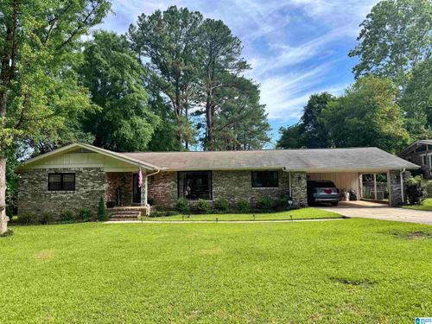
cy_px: 162
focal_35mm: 24
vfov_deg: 56.8
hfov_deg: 71.6
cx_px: 216
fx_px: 300
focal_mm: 6.76
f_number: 1.78
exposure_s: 1/1311
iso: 80
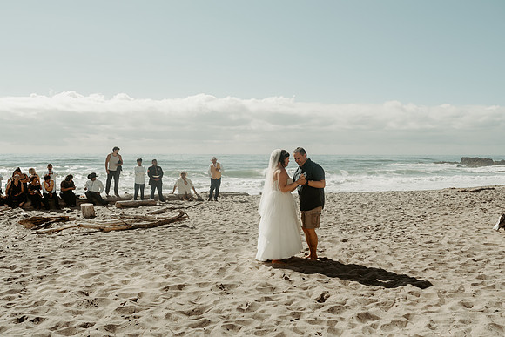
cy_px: 168
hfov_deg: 53.7
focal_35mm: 36
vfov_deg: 37.3
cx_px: 252
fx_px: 499
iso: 100
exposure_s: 1/3200
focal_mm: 35
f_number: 4
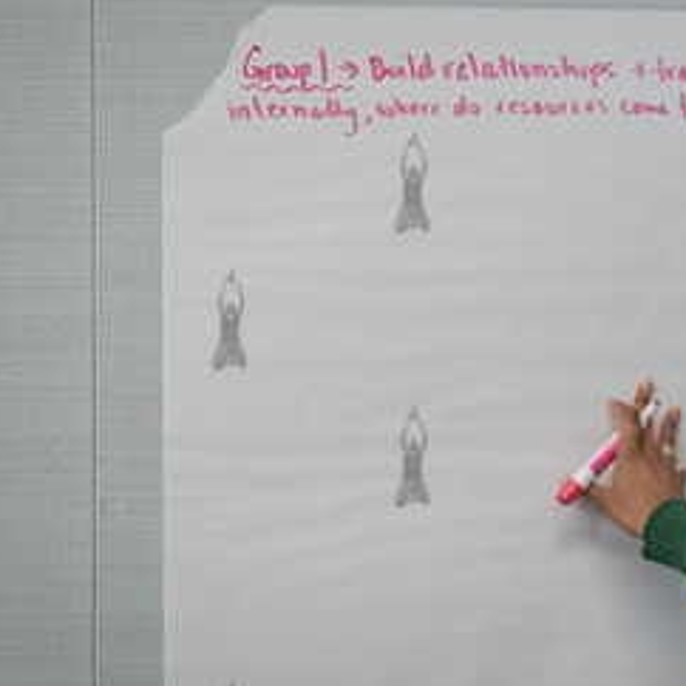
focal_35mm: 383
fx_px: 8587
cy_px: 319
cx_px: 777
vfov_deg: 4.6
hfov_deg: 4.6
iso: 2000
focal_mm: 185
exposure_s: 1/200
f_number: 3.5
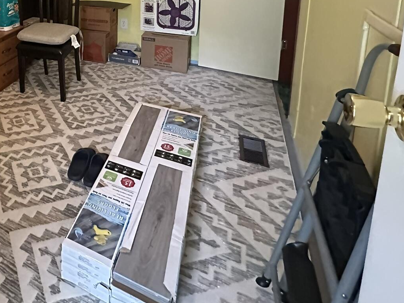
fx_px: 327
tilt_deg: -10.8
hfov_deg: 53.2
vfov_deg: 43.0
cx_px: 21
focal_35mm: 28
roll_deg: +3.4
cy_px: 2
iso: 1250
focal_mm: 2.22
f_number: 2.2
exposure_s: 1/40
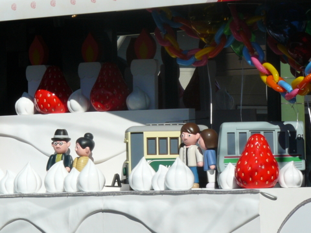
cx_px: 156
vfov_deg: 5.0
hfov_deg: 6.7
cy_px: 116
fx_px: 2668
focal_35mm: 297
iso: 100
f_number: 8
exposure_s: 1/400
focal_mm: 32.9
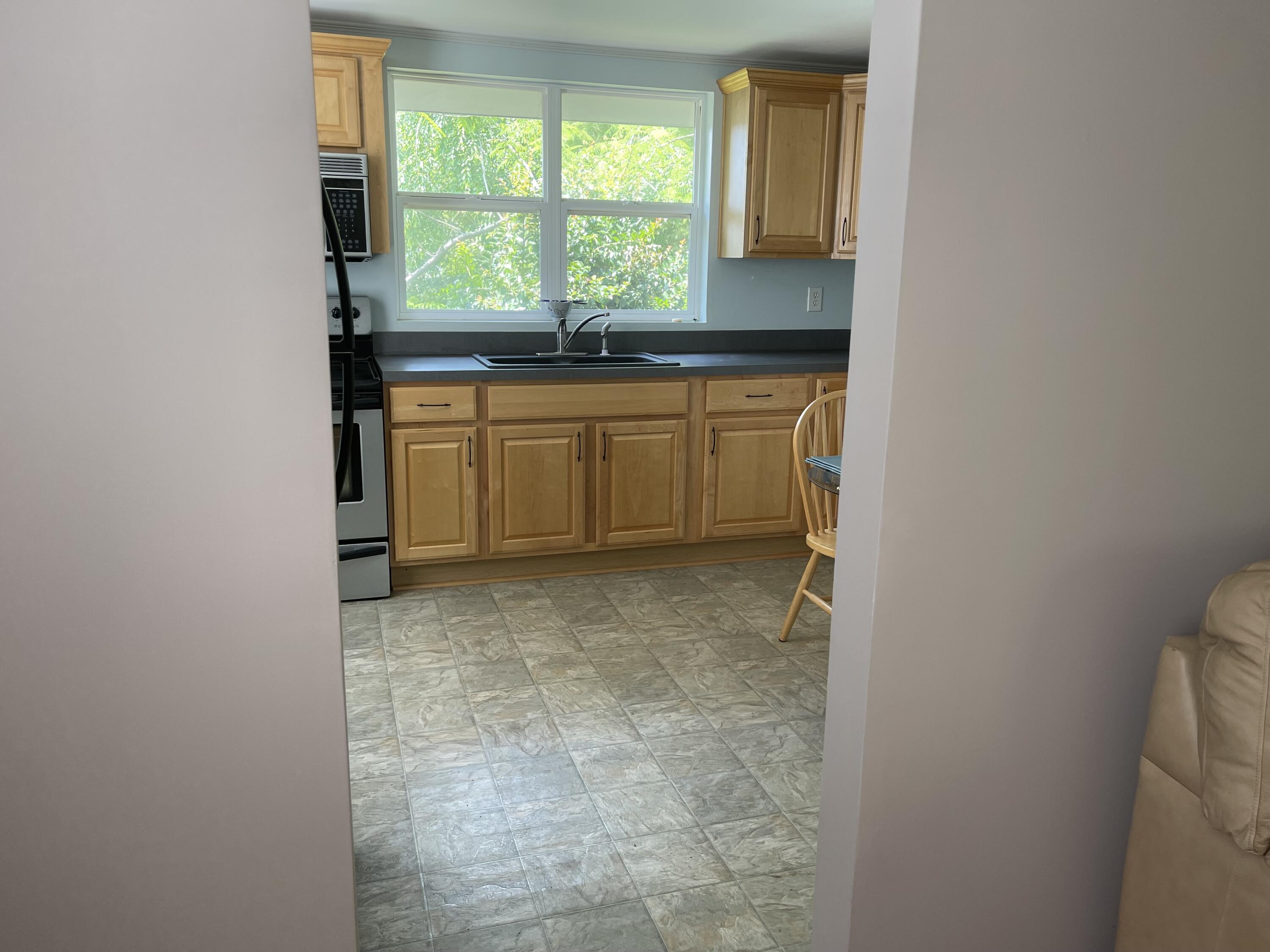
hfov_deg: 67.3
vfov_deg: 53.1
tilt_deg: -12.0
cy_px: 476
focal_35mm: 26
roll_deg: -0.7
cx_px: 635
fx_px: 954
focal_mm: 5.1
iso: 100
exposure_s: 1/121
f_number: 1.6
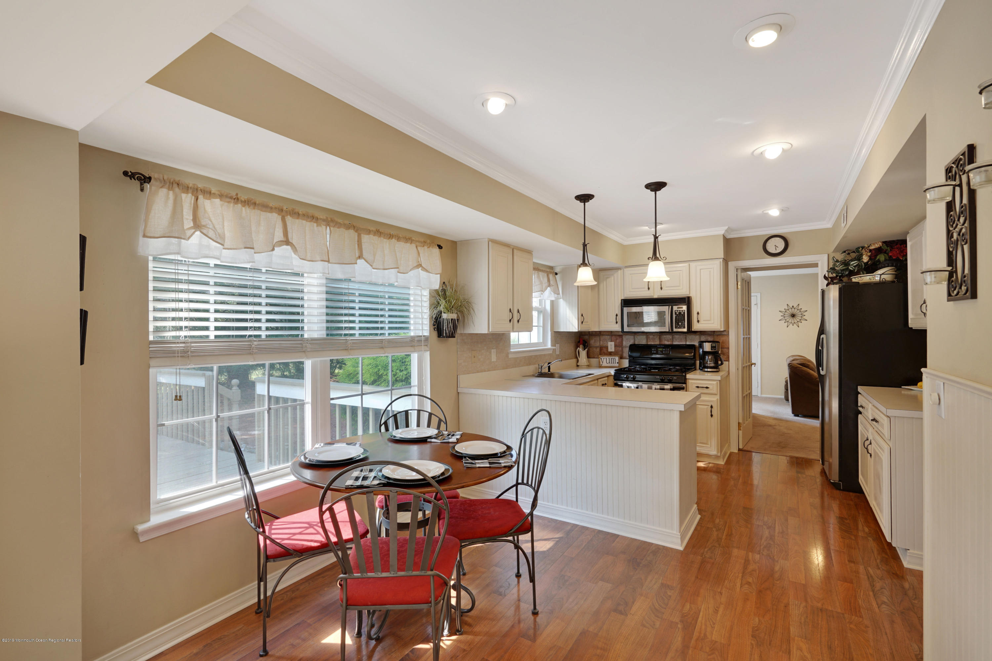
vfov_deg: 73.7
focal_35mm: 16
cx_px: 496
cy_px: 330
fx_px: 441
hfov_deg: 96.7
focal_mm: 16
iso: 200
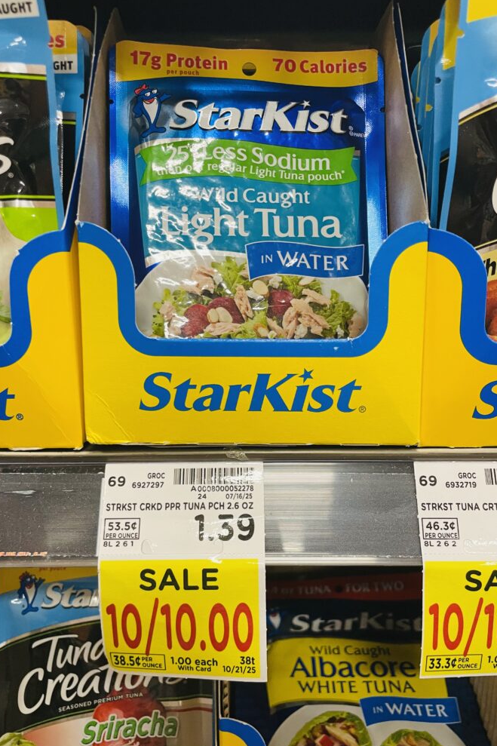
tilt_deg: -11.9
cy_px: 371
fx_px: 580
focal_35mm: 28
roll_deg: +1.8
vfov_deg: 65.5
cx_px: 236
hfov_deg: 46.4
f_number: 1.6
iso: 125
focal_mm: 4.2
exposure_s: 1/66
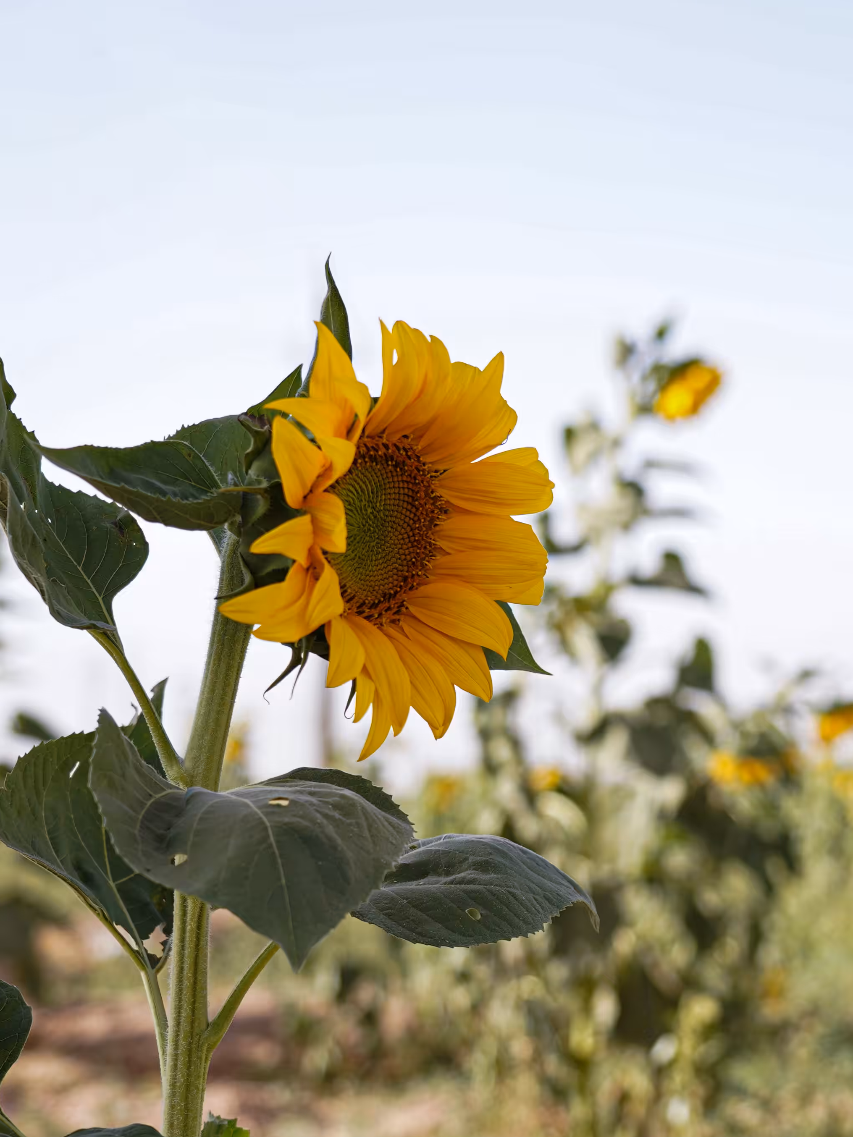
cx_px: 748
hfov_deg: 14.9
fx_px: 3220
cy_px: 739
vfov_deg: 20.0
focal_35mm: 98
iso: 100
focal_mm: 46
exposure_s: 1/320
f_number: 4
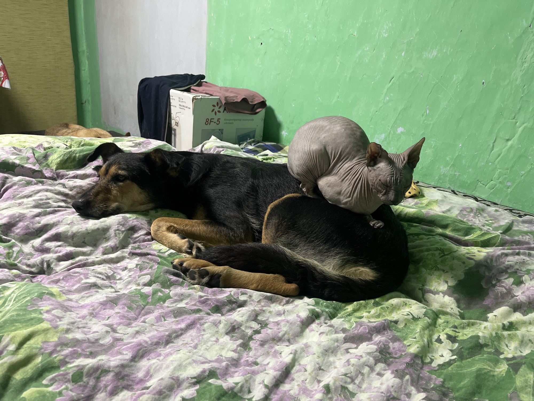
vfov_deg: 53.1
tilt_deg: -20.2
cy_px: 200
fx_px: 401
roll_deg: -4.4
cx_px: 267
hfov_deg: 67.3
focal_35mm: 26
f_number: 1.6
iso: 250
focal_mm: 5.1
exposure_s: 1/50
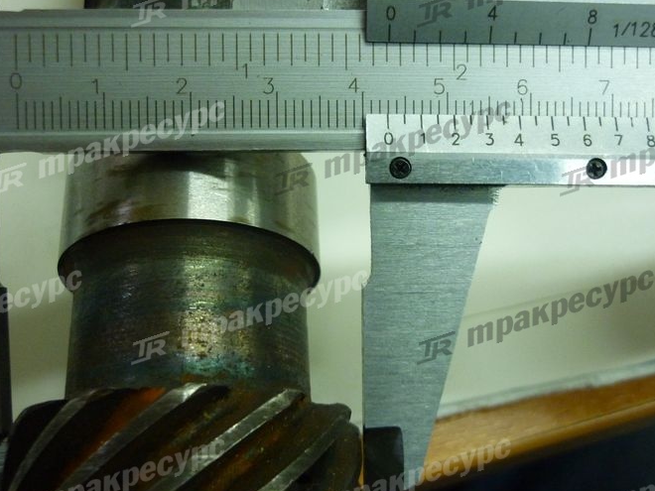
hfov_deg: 46.7
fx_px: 757
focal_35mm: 40
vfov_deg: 35.9
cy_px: 279
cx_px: 360
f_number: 2.8
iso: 400
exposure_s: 1/30
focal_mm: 5.5
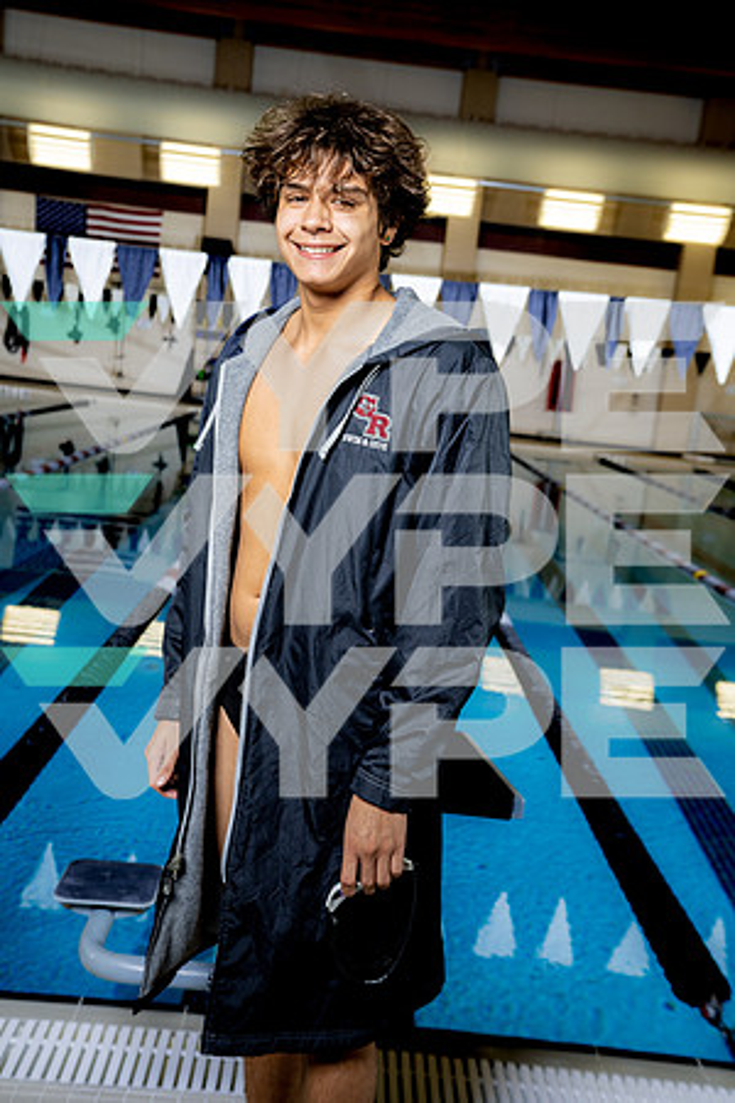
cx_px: 368
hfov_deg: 33.4
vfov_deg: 48.5
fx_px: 1225
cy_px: 552
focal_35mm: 40
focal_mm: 40
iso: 320
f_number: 5.6
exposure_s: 1/250
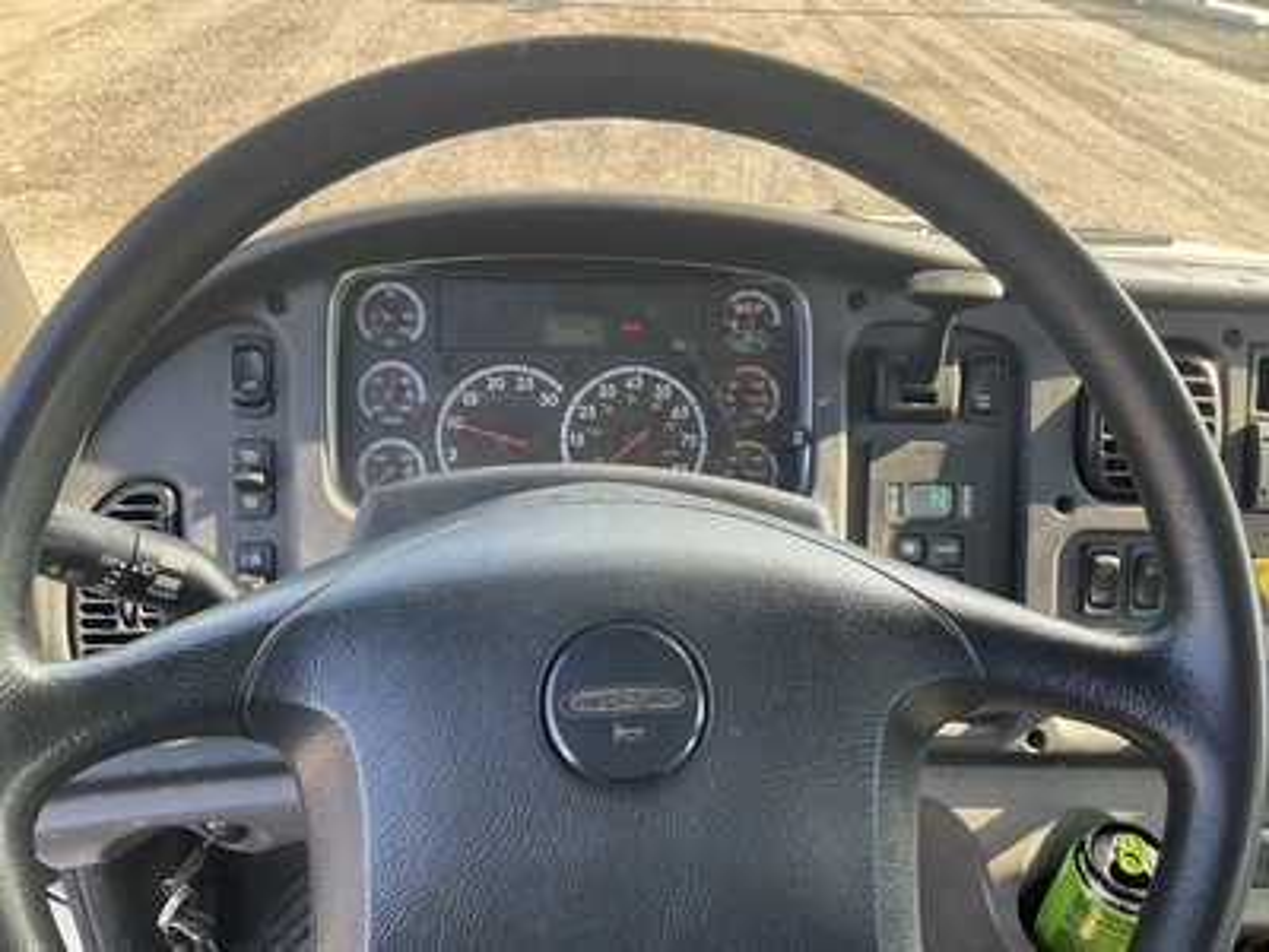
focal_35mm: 29
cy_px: 476
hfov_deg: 61.7
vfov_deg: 48.2
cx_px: 634
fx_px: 1063
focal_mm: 3
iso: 25
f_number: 1.8
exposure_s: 1/122
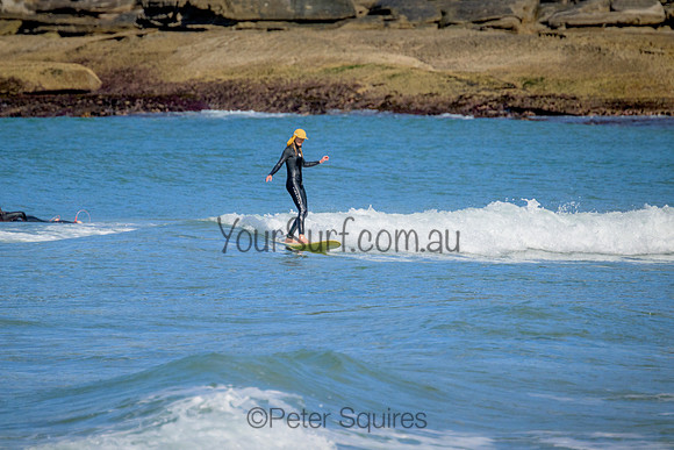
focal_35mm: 800
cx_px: 337
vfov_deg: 1.7
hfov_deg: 2.6
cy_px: 225
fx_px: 14981
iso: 1250
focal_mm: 800
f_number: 11
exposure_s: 1/1250
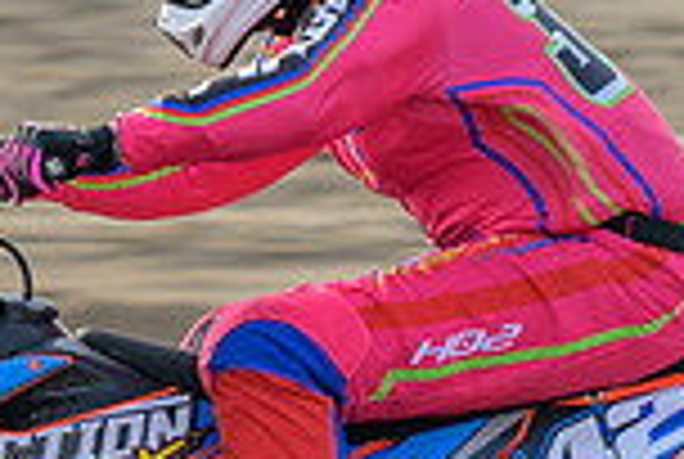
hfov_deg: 1.9
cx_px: 104
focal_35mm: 1104
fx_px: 21017
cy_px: 452
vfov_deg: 1.3
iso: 500
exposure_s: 1/400
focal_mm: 290
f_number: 8
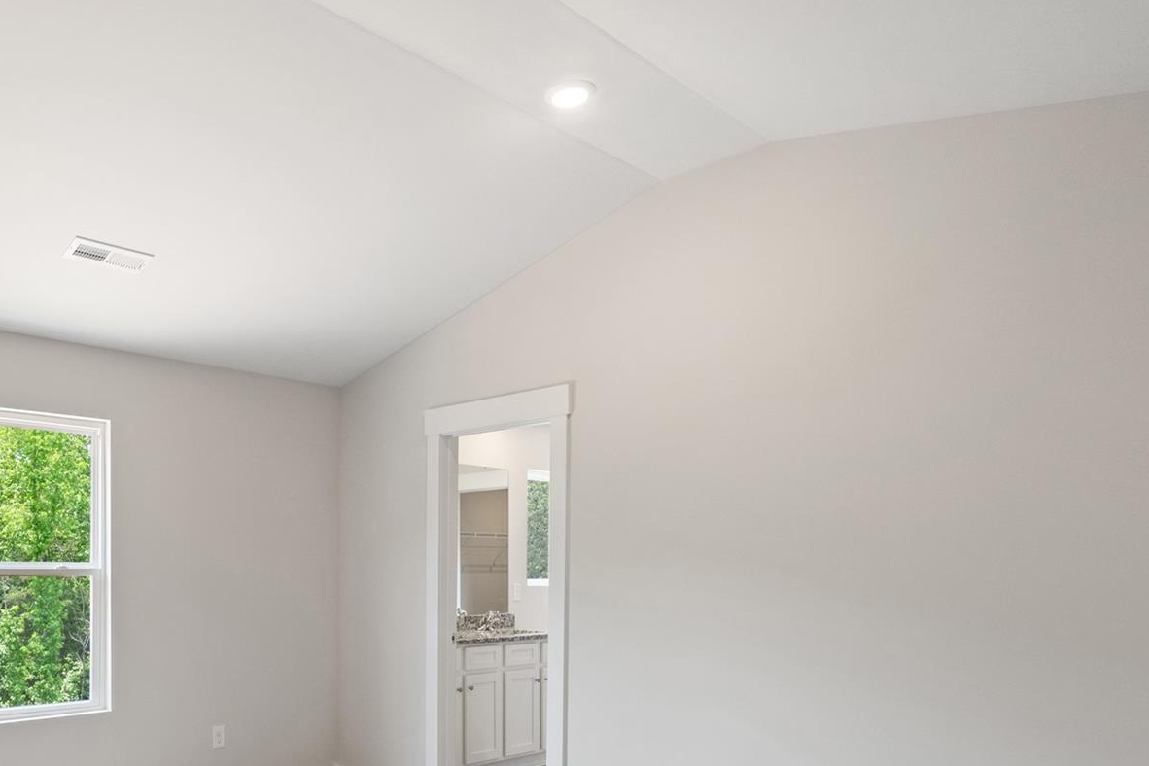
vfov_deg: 47.5
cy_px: 583
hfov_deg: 65.5
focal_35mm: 26
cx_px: 300
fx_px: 830
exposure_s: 1/20
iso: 400
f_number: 11
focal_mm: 15
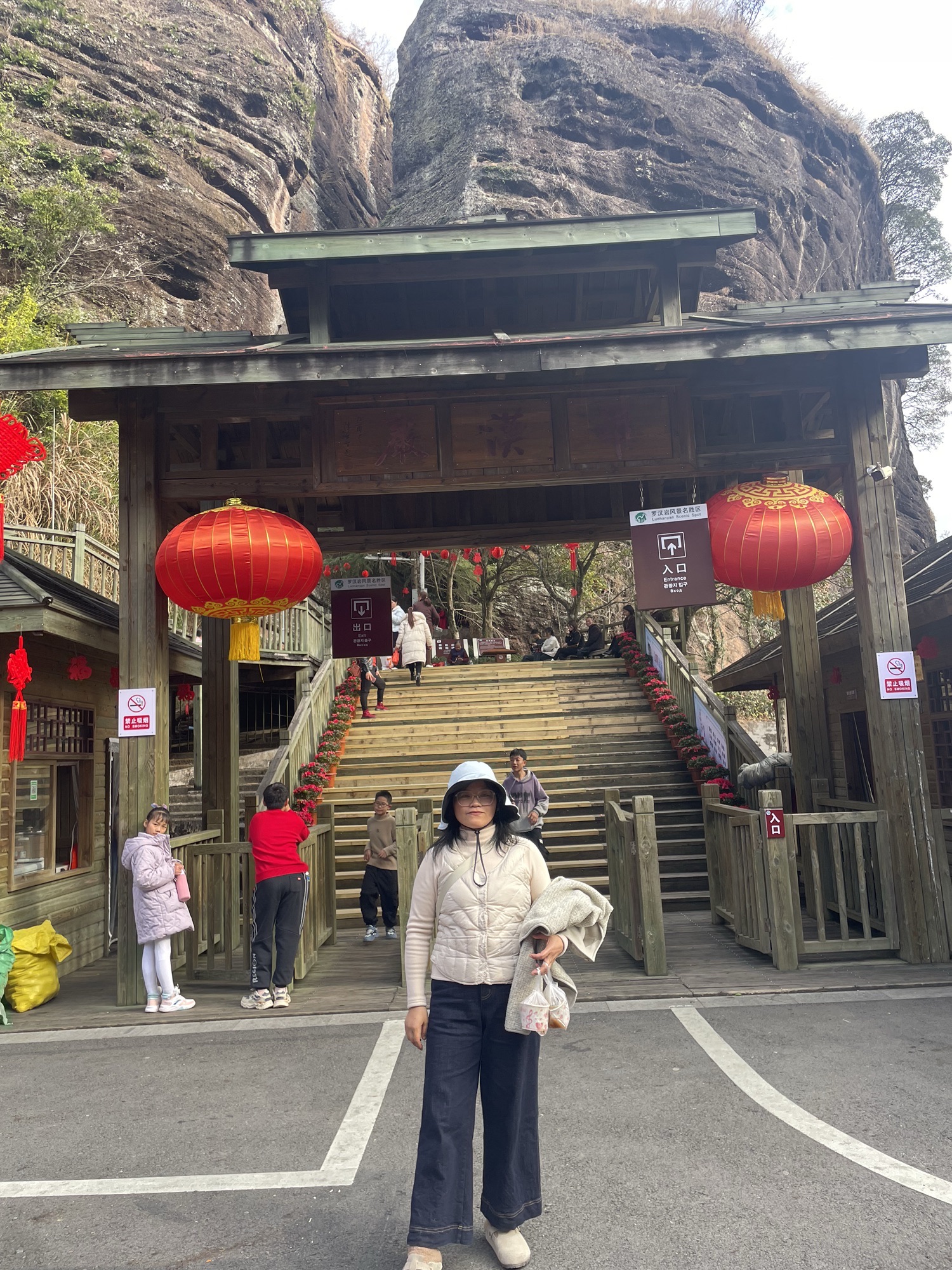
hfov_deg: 53.1
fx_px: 953
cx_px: 476
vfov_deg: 67.3
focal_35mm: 26
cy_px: 635
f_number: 1.6
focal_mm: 4.2
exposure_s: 1/250
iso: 32
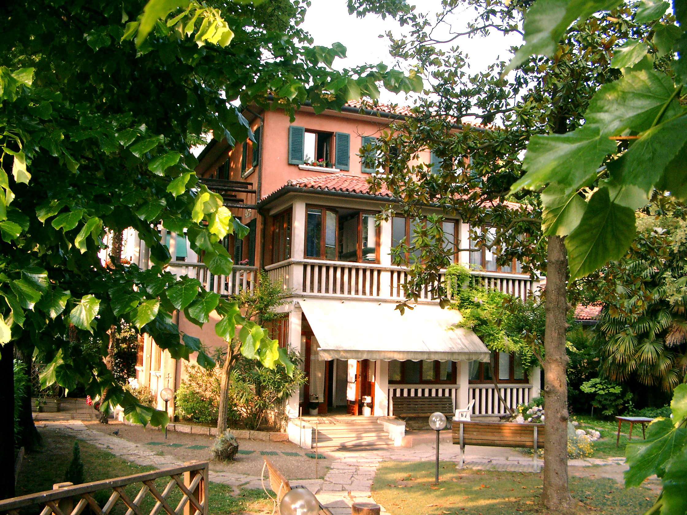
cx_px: 344
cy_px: 258
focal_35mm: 37
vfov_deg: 38.7
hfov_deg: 50.1
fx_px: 734
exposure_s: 1/100
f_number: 5
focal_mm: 7.6
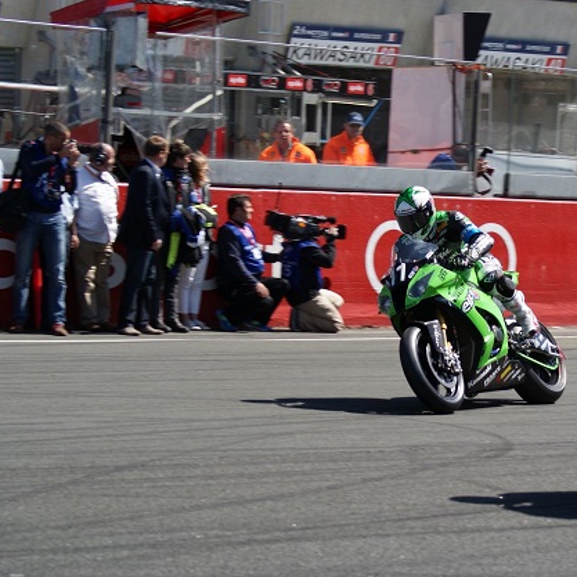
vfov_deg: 12.1
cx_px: 426
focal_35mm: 145
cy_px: 288
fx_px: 2728
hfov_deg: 12.0
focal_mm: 75
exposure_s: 1/320
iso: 100
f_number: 5.6
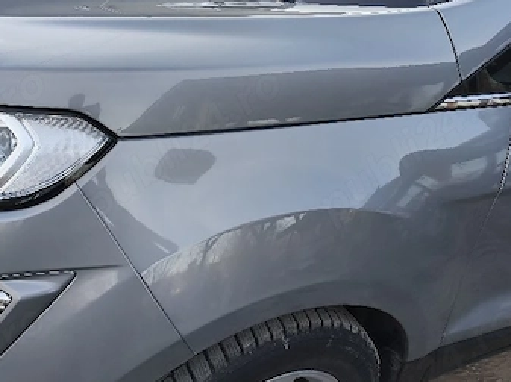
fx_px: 605
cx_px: 243
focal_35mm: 41
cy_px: 153
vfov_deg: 35.0
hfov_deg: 45.8
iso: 50
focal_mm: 6.14
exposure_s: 1/114
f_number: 1.65
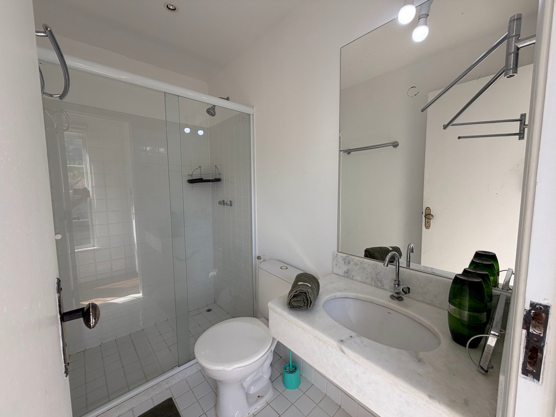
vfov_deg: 85.7
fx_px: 225
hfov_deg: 102.1
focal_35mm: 14
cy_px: 208
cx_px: 278
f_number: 2.2
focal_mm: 2.22
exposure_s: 1/121
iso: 40
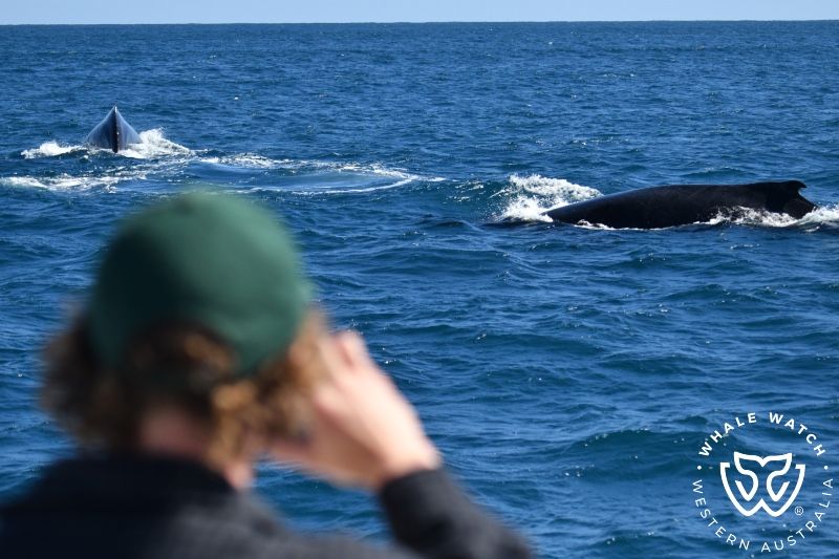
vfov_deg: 13.7
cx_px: 420
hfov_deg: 20.4
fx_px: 2330
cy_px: 280
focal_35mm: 100
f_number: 5
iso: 1000
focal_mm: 100
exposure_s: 1/8000
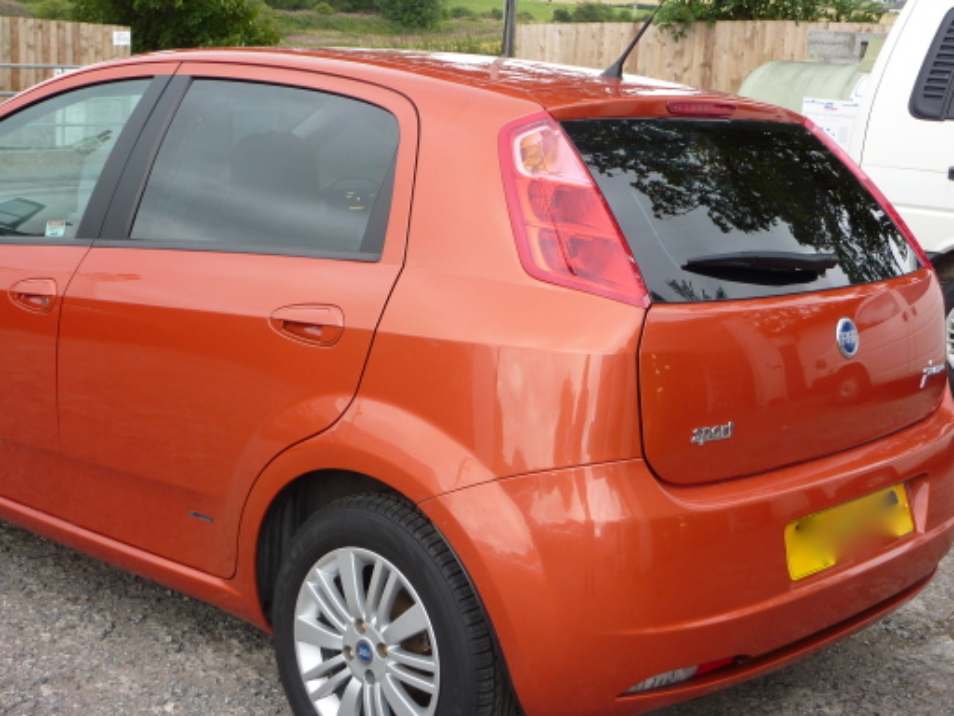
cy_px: 358
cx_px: 477
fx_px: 1323
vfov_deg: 30.3
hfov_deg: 39.7
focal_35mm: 48
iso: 80
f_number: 3.8
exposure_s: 1/50
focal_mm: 7.9
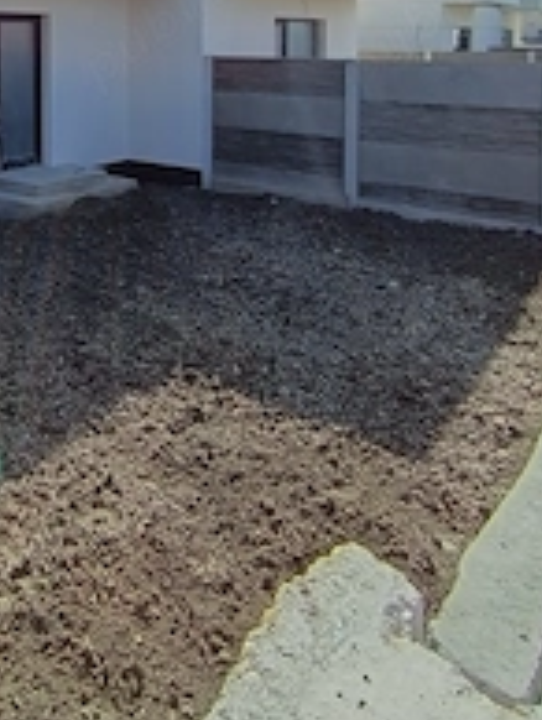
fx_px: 729
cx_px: 71
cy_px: 56
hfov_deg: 38.4
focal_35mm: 35
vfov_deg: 46.7
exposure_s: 1/713
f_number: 2.2
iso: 100
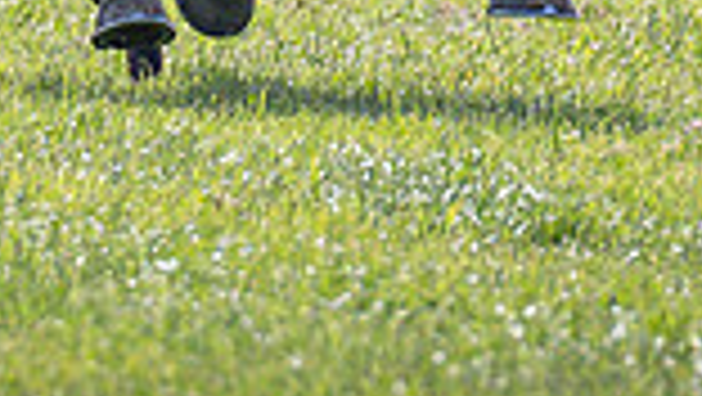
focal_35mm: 1885
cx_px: 282
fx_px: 35112
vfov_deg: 0.6
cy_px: -767
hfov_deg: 1.1
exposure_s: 1/3200
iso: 400
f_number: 4
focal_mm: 200
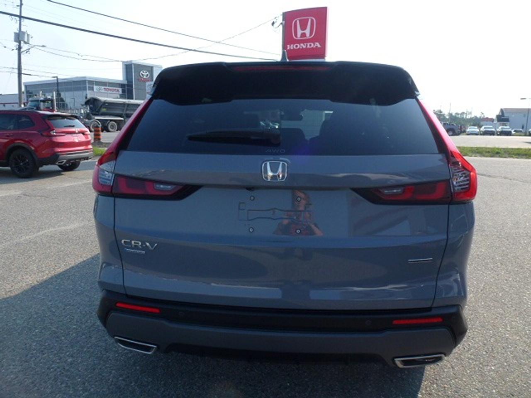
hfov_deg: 71.6
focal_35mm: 24
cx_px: 266
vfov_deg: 56.8
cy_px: 199
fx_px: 368
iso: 100
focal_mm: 4.3
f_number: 4
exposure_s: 1/500
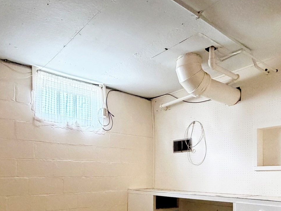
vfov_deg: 44.0
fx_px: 244
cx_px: 130
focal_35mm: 30
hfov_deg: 59.9
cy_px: 176
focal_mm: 2.22
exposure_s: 1/60
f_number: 2.2
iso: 500
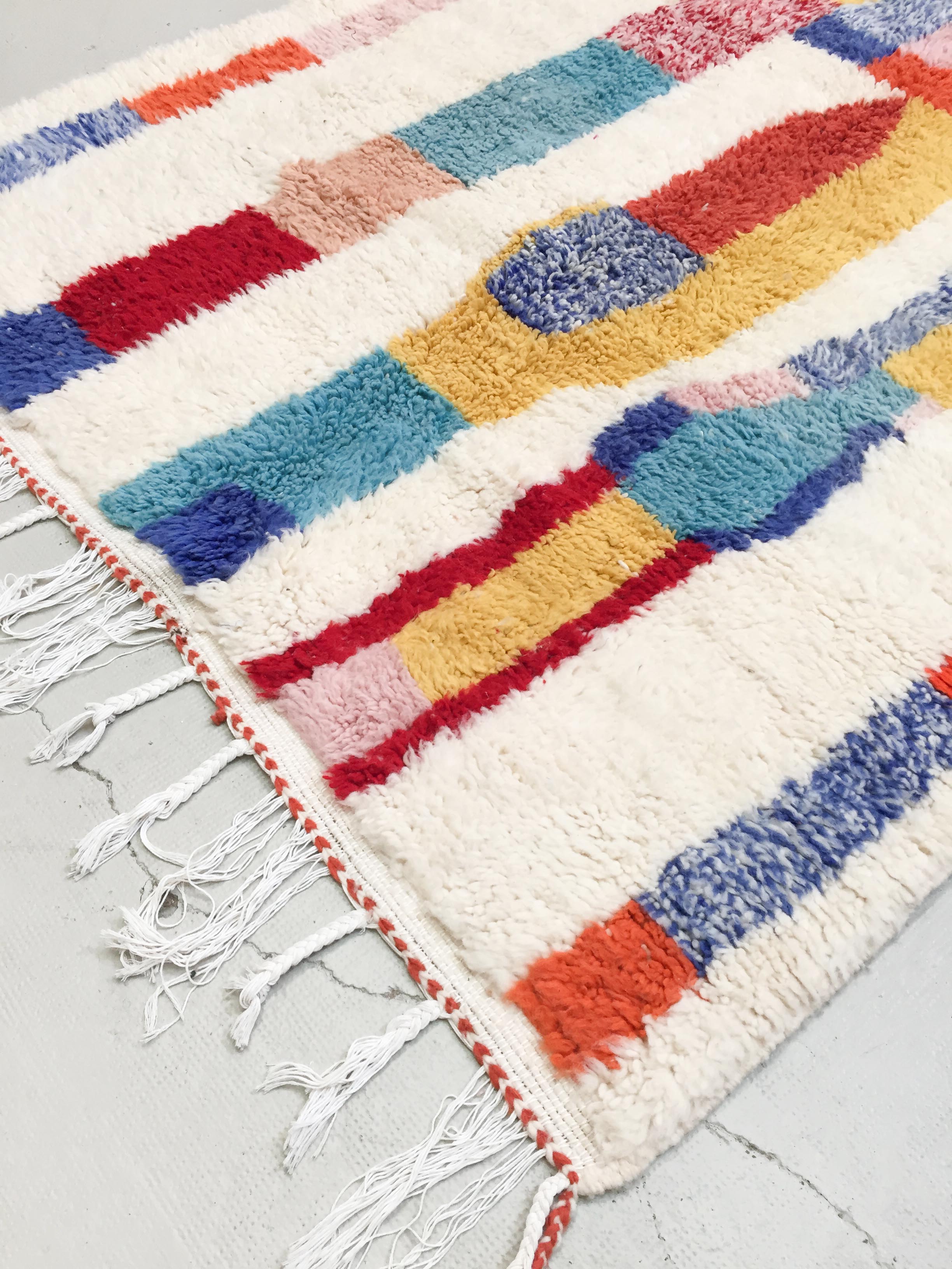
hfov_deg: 48.2
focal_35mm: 29
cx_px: 476
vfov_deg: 61.7
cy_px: 634
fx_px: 1063
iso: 80
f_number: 2.2
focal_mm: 4.15
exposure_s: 1/35
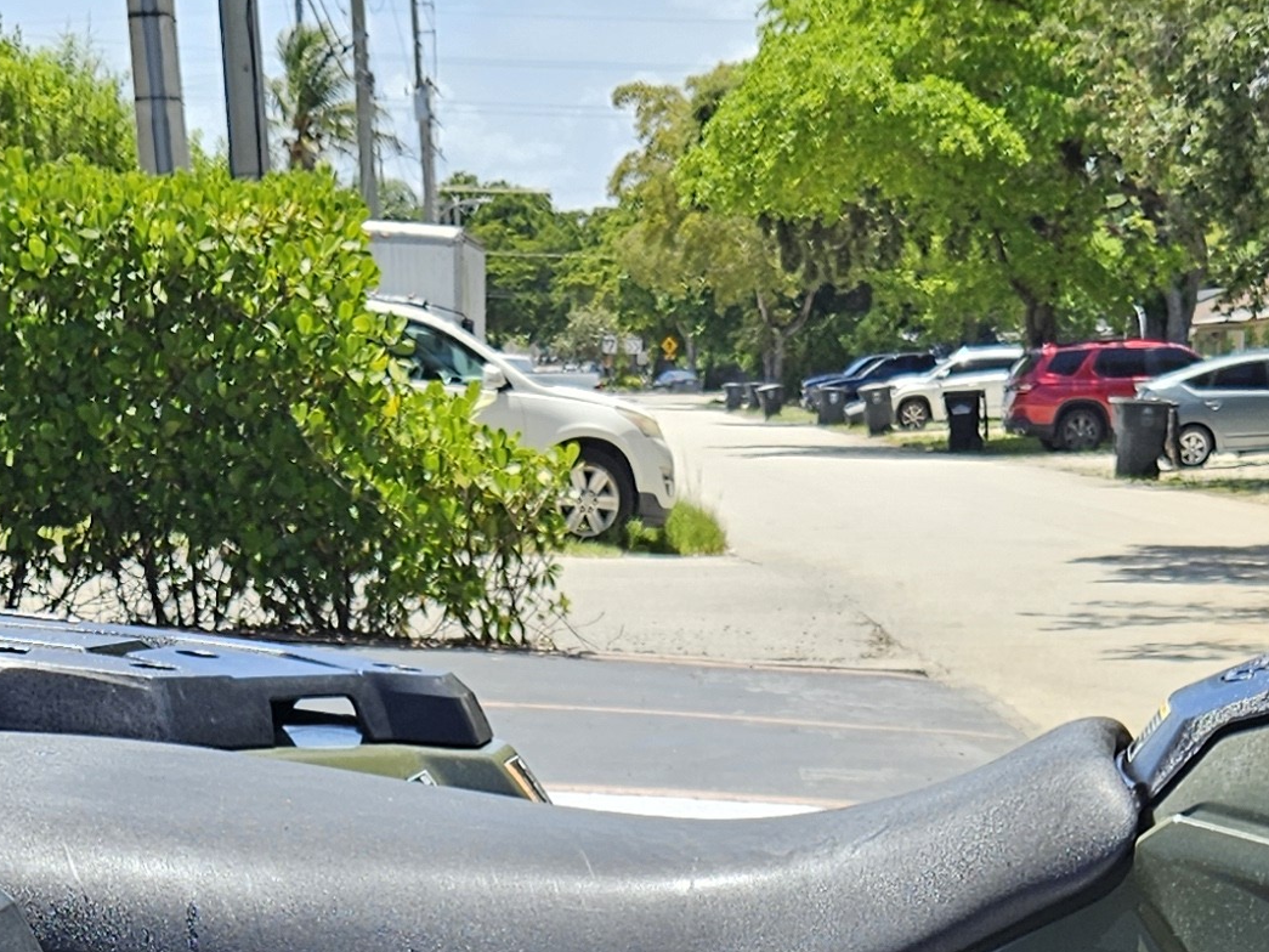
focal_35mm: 88
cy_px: 1732
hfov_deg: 22.2
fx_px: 3226
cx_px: 763
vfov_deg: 14.6
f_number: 1.8
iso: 25
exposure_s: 1/773
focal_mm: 5.4
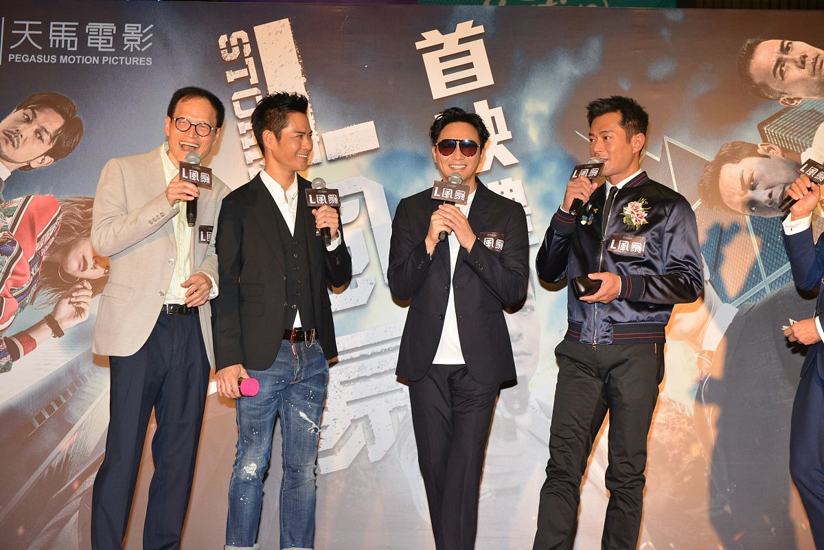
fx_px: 1603
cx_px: 412
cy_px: 275
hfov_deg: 28.8
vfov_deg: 19.5
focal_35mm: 70
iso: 1250
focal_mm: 70
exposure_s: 1/160
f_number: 5
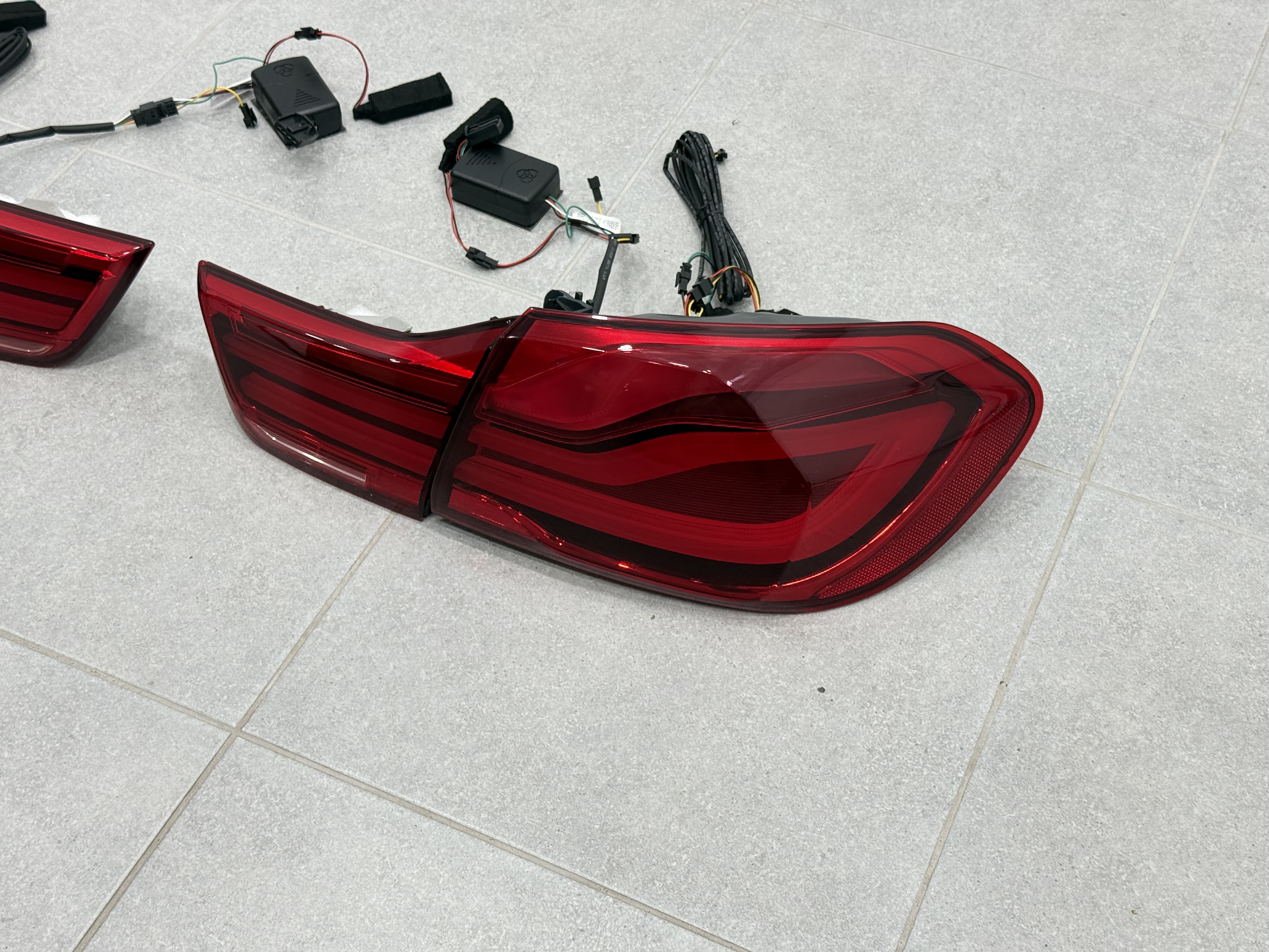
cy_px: 476
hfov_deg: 39.7
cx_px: 634
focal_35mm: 48
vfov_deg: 30.3
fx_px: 1760
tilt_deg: -49.5
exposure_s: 1/168
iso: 64
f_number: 1.78
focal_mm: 6.76
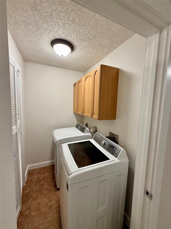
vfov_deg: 102.1
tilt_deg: -4.7
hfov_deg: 85.7
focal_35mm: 14
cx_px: 86
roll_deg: -1.4
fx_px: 92
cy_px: 114
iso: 200
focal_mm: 2.22
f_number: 2.2
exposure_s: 1/60
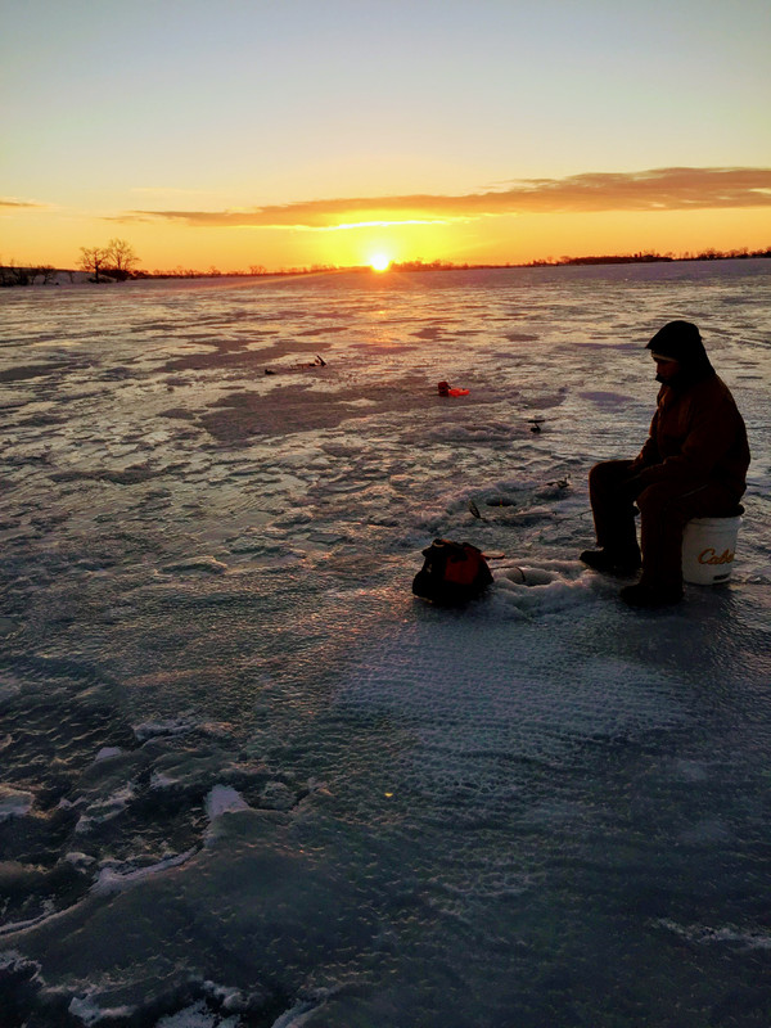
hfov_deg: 48.2
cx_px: 386
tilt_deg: -19.4
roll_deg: +1.7
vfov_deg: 61.7
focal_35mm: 29
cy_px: 514
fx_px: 861
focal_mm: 4.15
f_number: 2.2
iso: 32
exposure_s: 1/565
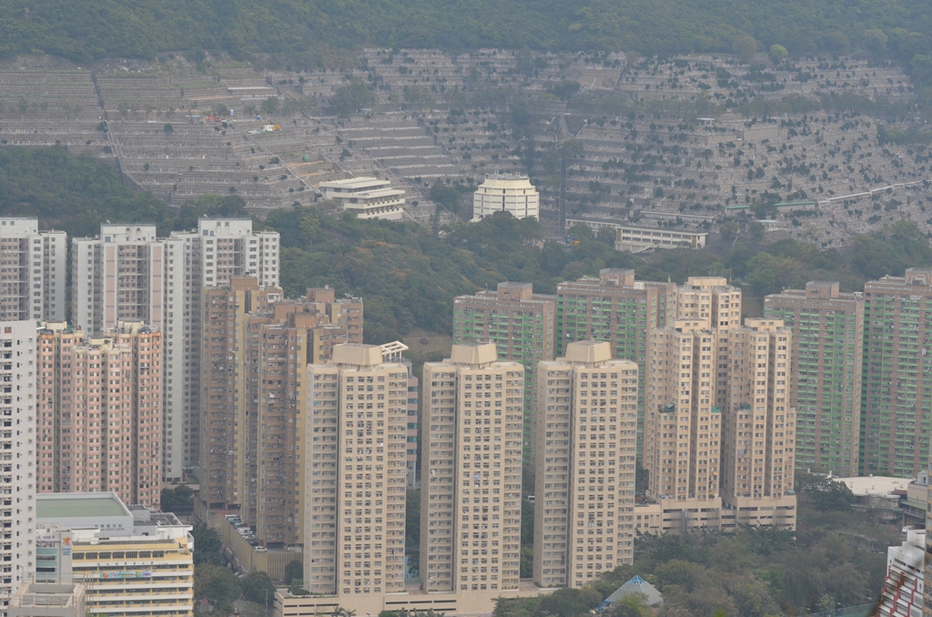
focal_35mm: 117
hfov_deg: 17.5
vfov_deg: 11.7
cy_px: 308
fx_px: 3022
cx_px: 466
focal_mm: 78
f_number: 8
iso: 200
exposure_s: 1/250
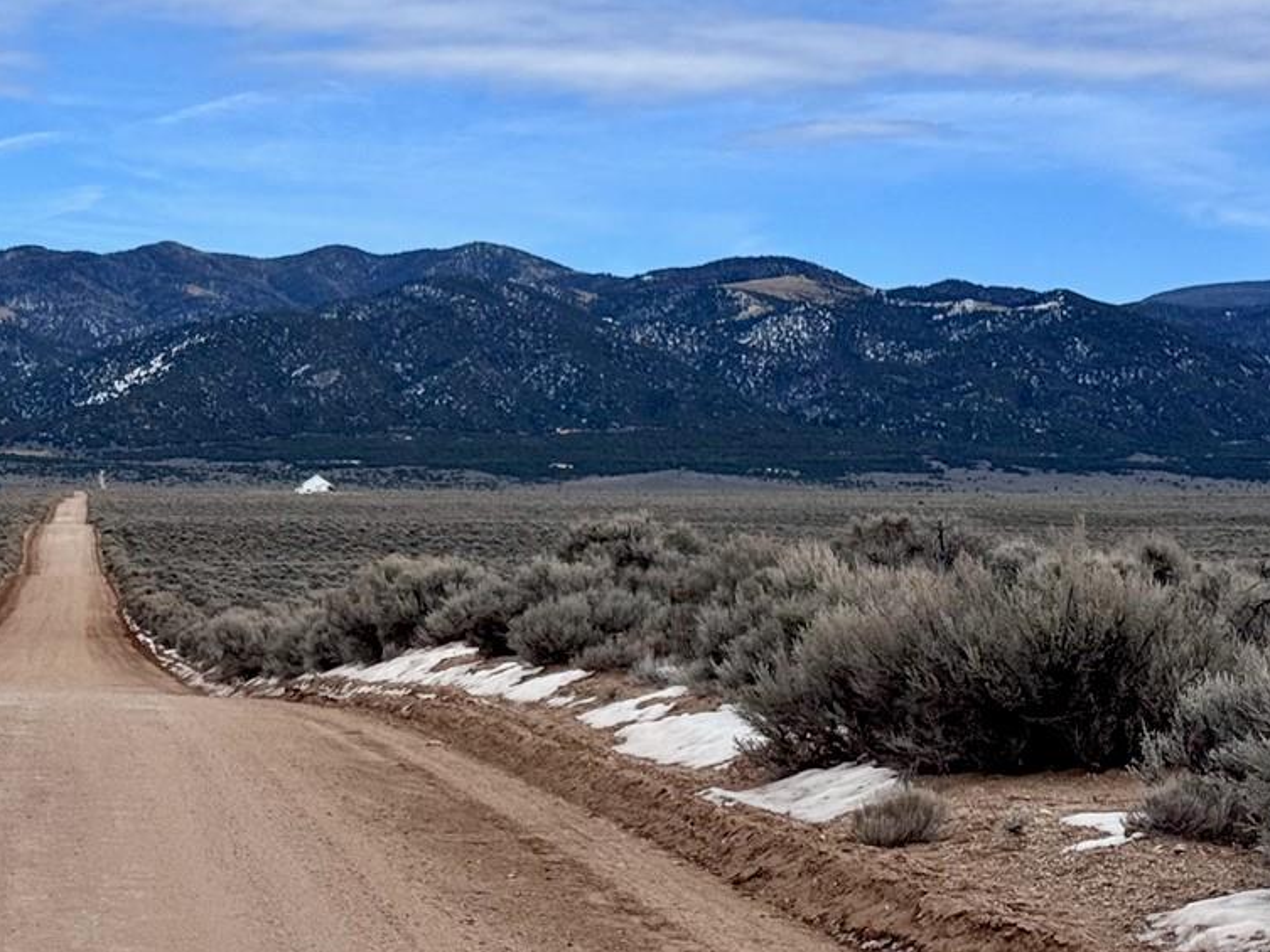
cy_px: 549
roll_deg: -2.0
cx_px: 155
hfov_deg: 19.0
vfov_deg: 14.5
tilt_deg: -1.0
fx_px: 3743
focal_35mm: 102
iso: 64
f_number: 1.78
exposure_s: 1/4310
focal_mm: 6.76
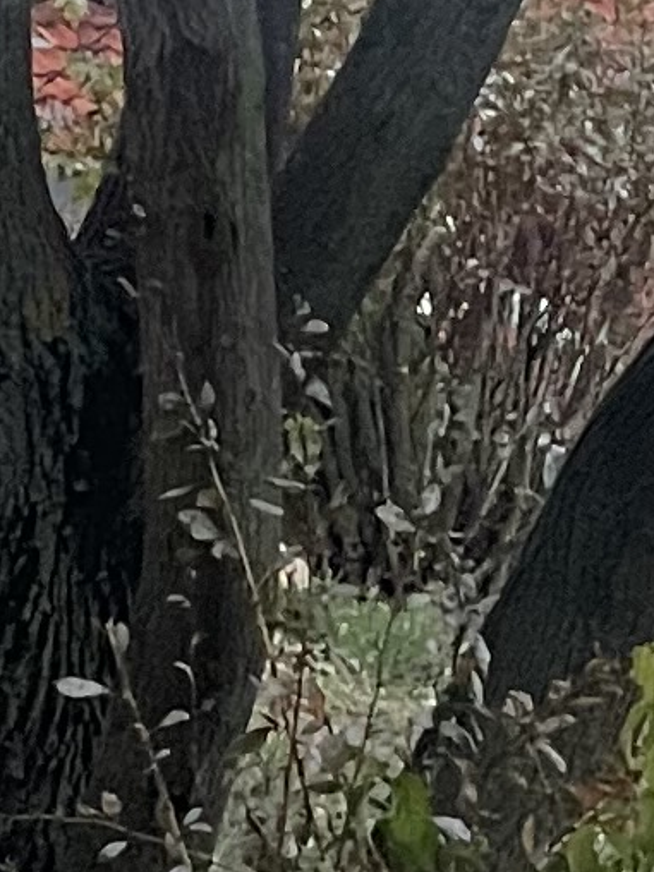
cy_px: 603
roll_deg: +2.9
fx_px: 10404
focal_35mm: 413
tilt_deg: +3.6
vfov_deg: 4.8
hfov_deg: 3.6
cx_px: 369
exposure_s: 1/88
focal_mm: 6
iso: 200
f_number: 2
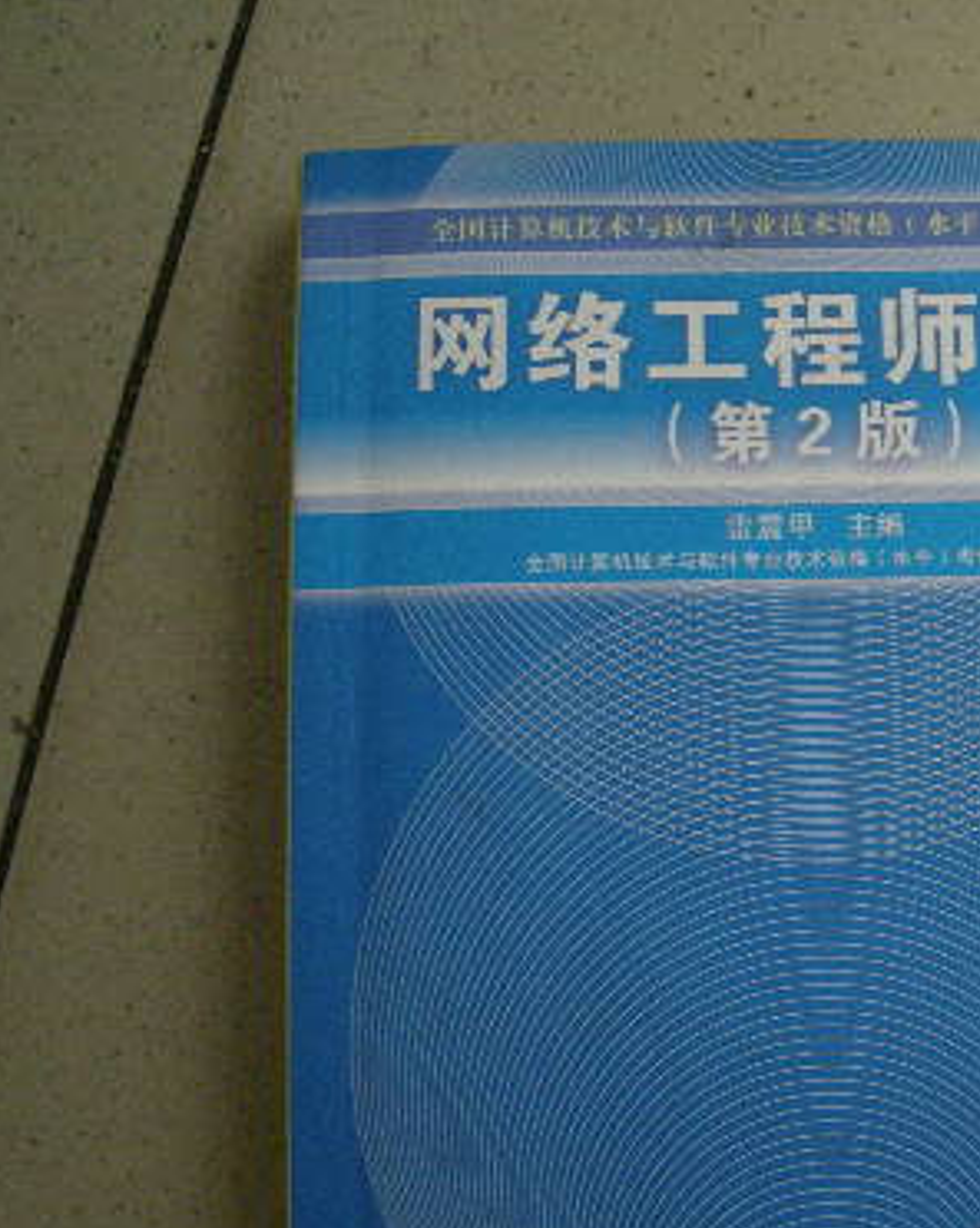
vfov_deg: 32.0
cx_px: 884
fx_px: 2143
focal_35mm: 59
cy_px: 659
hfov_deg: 25.0
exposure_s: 1/60
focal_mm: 5.7
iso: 332
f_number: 2.8
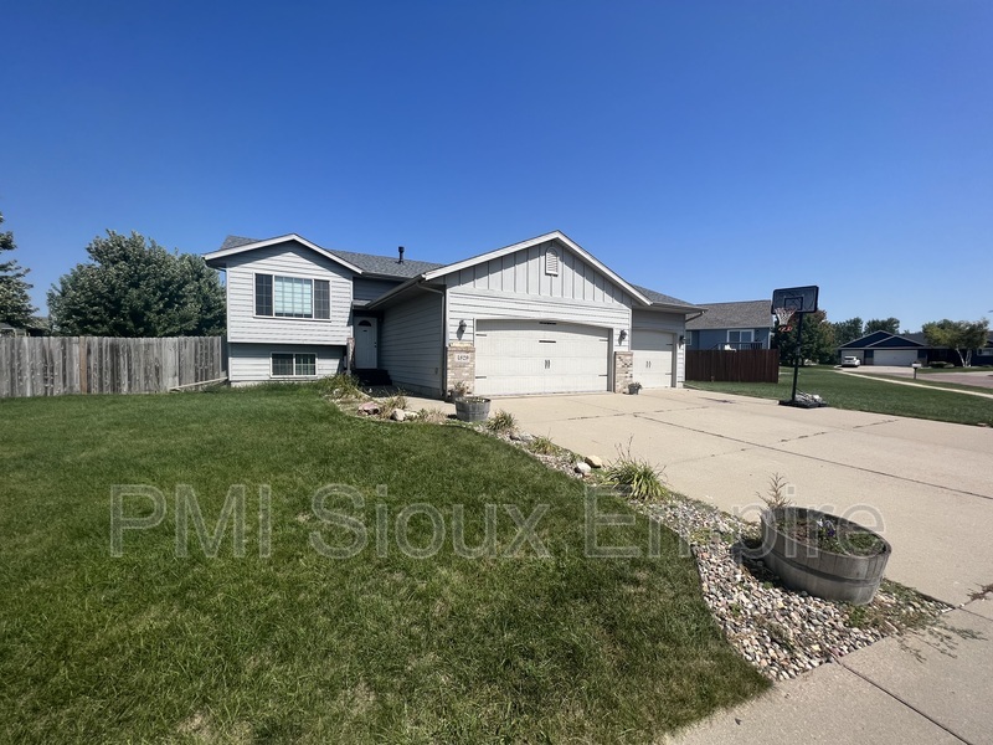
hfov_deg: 106.2
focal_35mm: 13
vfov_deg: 89.9
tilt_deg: -2.7
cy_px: 372
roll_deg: -0.6
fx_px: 373
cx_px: 496
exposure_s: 1/2421
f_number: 1.8
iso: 32
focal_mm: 1.57
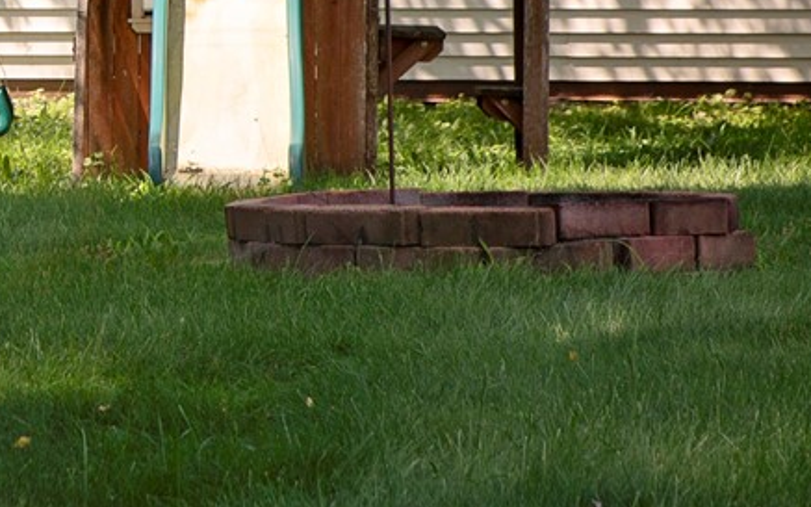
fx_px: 6718
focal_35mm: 304
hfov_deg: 6.7
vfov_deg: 4.3
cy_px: -169
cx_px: -796
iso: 160
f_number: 4.5
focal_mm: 60
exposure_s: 1/320
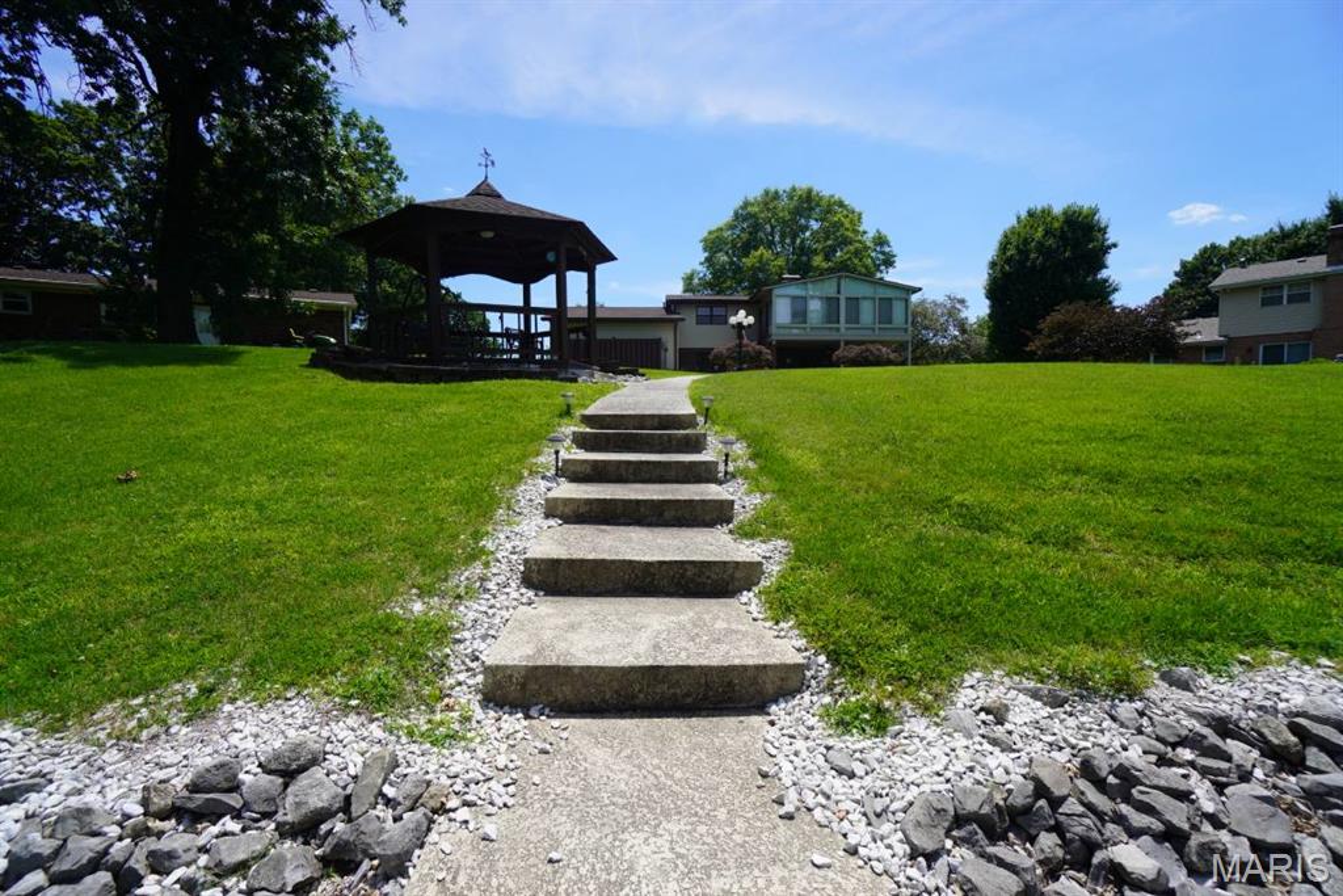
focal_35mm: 15
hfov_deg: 100.4
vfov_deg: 77.3
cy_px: 448
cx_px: 672
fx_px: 560
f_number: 5
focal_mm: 10
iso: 100
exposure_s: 1/640
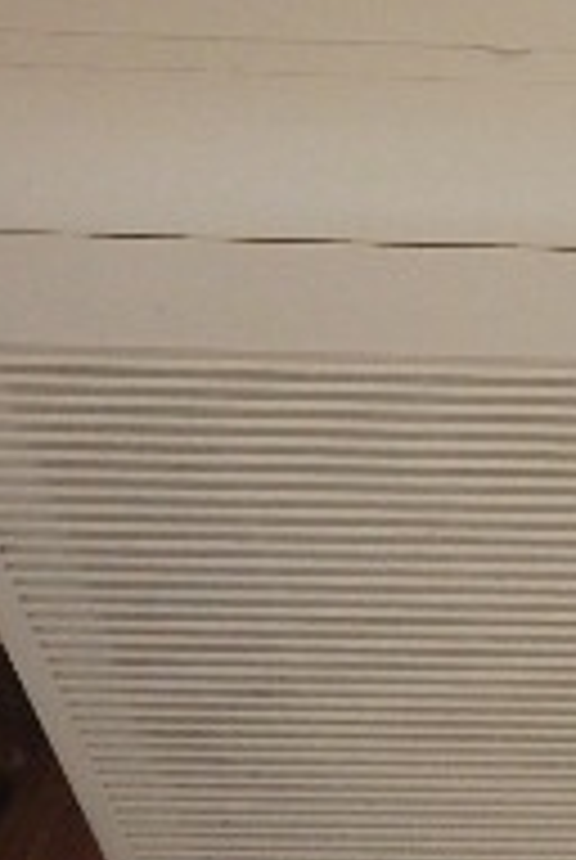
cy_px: 423
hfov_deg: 16.4
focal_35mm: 73
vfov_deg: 27.7
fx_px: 1746
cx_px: 963
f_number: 3.5
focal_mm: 3.7
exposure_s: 1/125
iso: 500
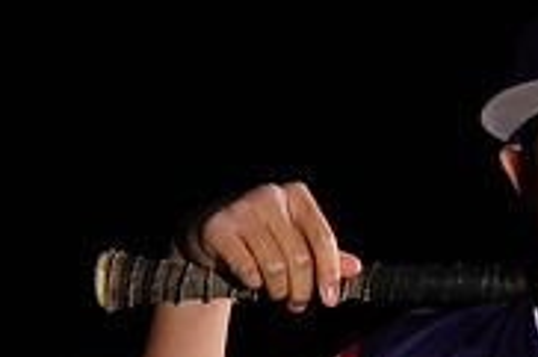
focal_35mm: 565
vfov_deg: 2.4
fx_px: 8436
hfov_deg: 3.6
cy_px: 406
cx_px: 559
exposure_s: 1/125
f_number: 9
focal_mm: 177
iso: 400
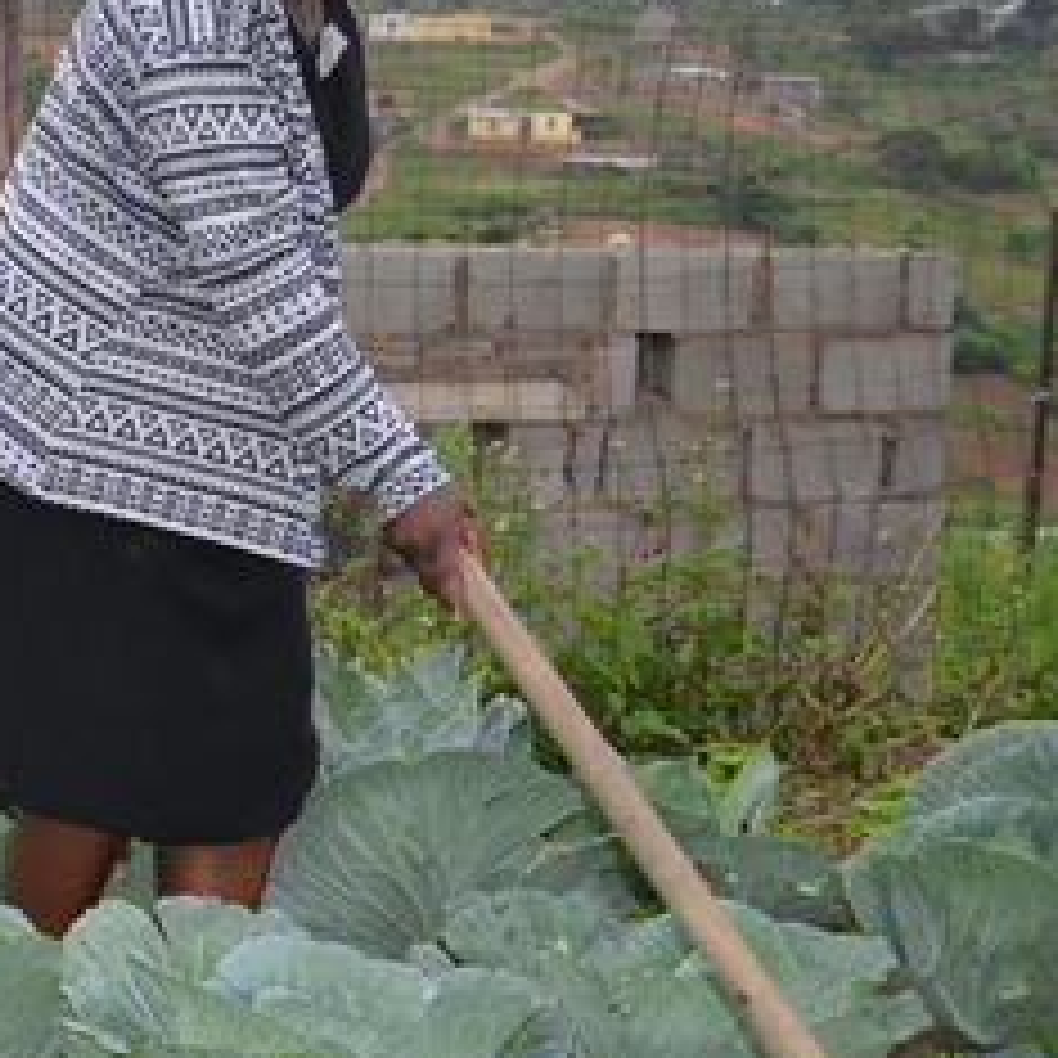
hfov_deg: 18.0
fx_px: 3043
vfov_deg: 19.7
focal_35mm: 88
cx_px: -443
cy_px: 648
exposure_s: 1/160
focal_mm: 22
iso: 100
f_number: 4
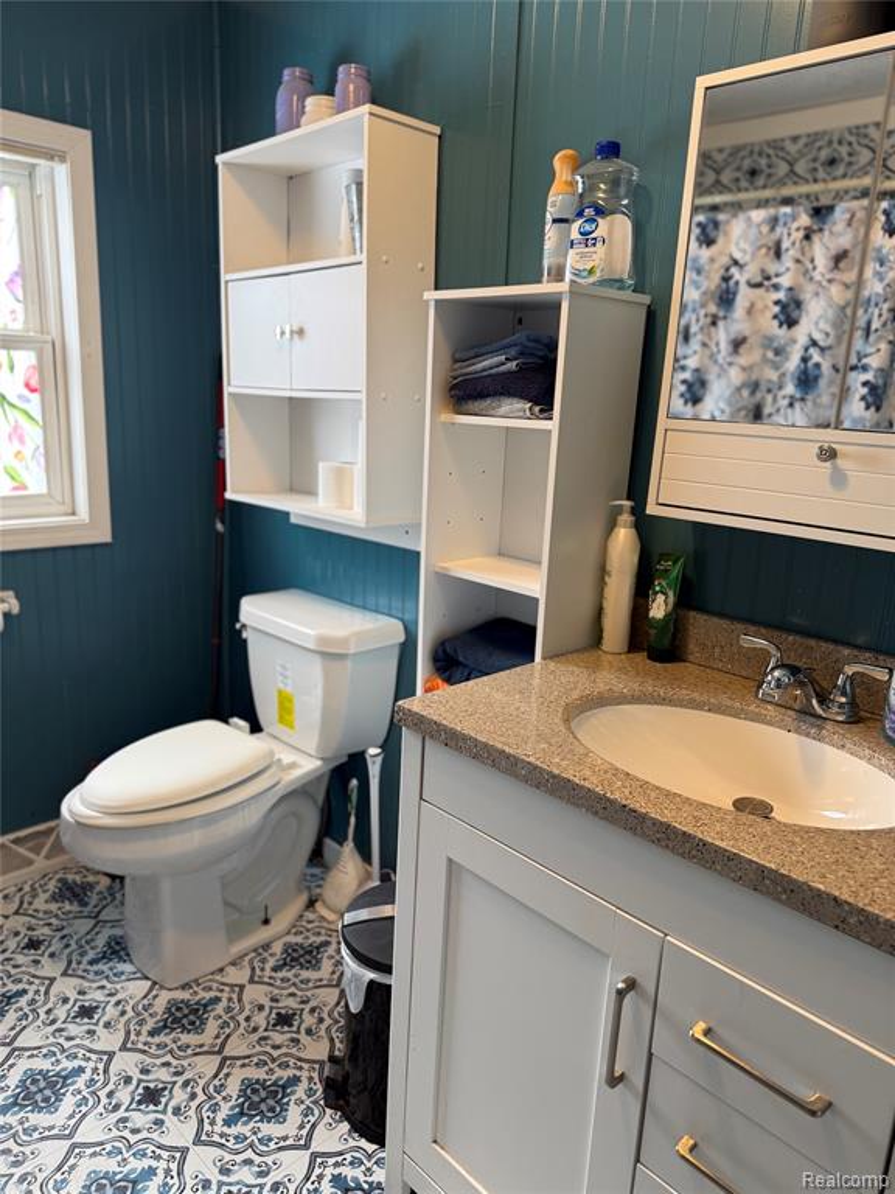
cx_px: 448
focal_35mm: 24
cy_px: 597
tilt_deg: -12.9
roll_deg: -2.2
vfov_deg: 71.6
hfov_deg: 56.8
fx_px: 827
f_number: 1.78
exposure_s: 1/60
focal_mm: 6.76
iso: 125
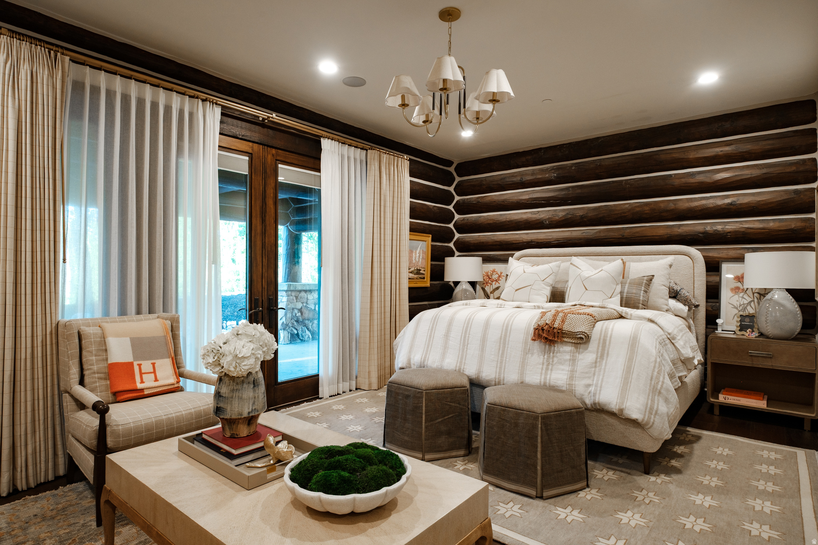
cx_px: 409
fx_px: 432
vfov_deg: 64.5
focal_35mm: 19
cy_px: 272
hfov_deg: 86.9
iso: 400
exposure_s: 1/8
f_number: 5.6
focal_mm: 12.6
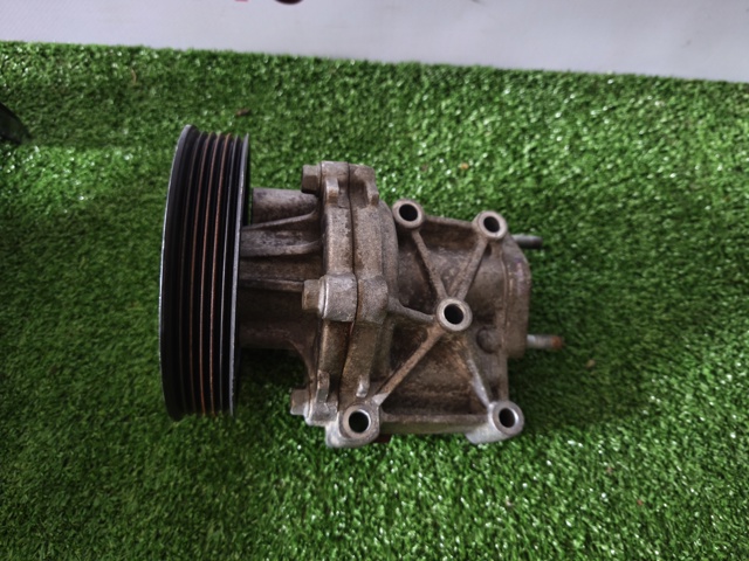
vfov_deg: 58.9
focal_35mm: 23
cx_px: 374
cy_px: 280
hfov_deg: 73.9
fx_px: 498
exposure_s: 1/25
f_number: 1.7
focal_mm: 5.35
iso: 1600
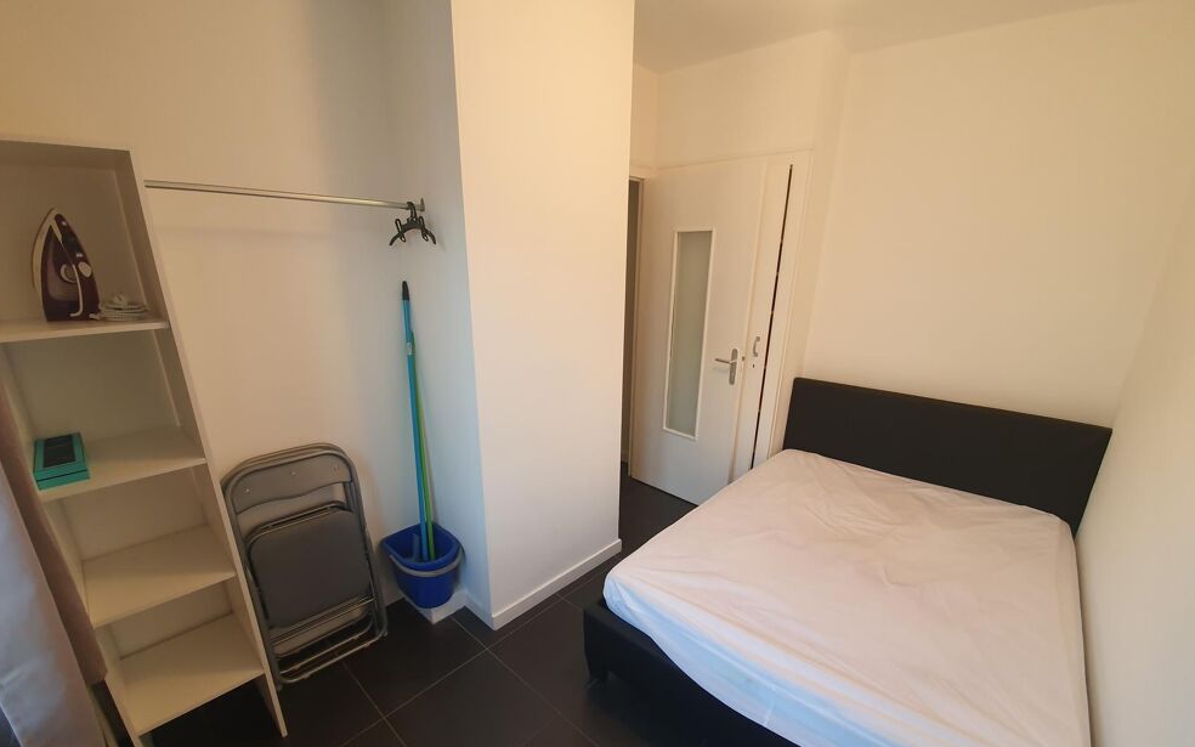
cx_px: 596
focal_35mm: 14
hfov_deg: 105.3
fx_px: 456
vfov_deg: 78.3
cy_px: 417
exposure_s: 1/50
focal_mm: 1.8
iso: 160
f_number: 2.2
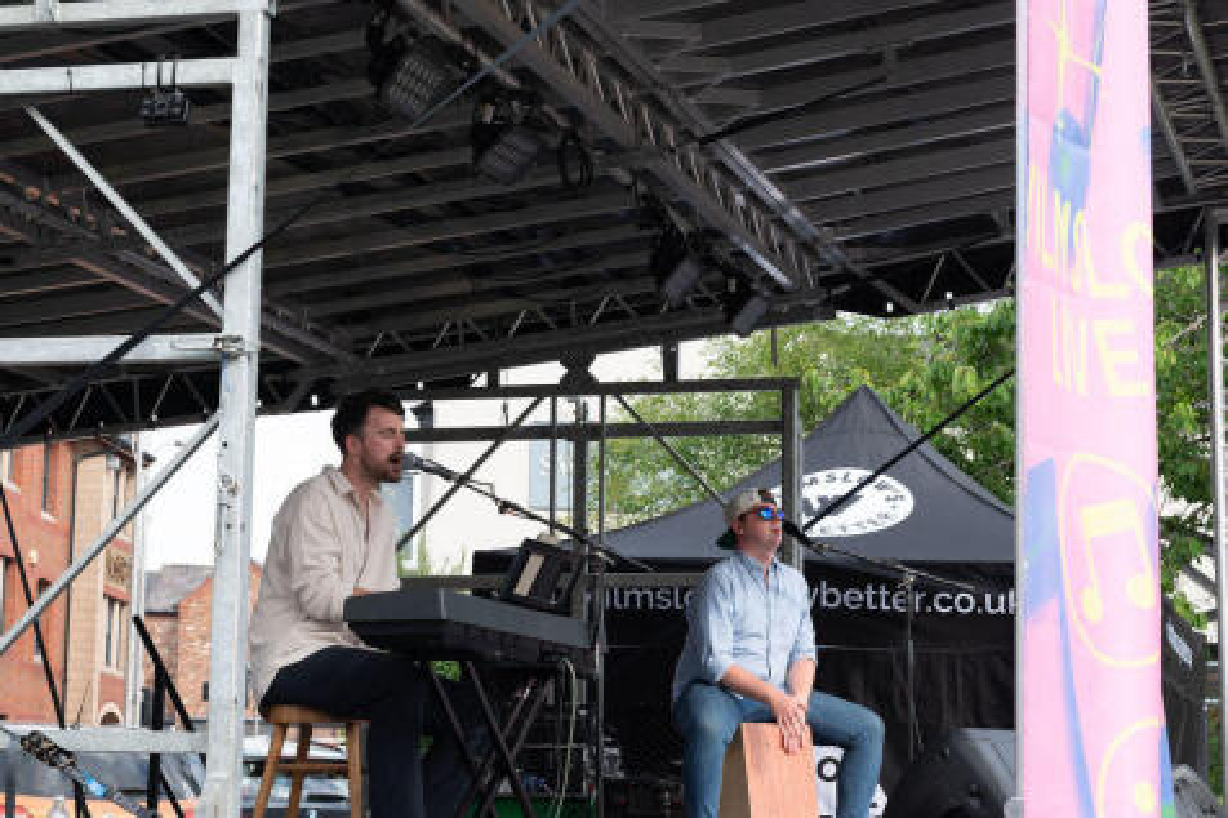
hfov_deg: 23.3
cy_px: 409
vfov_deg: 15.7
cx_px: 598
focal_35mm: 87
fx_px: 2975
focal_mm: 85
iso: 400
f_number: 11
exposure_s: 1/160
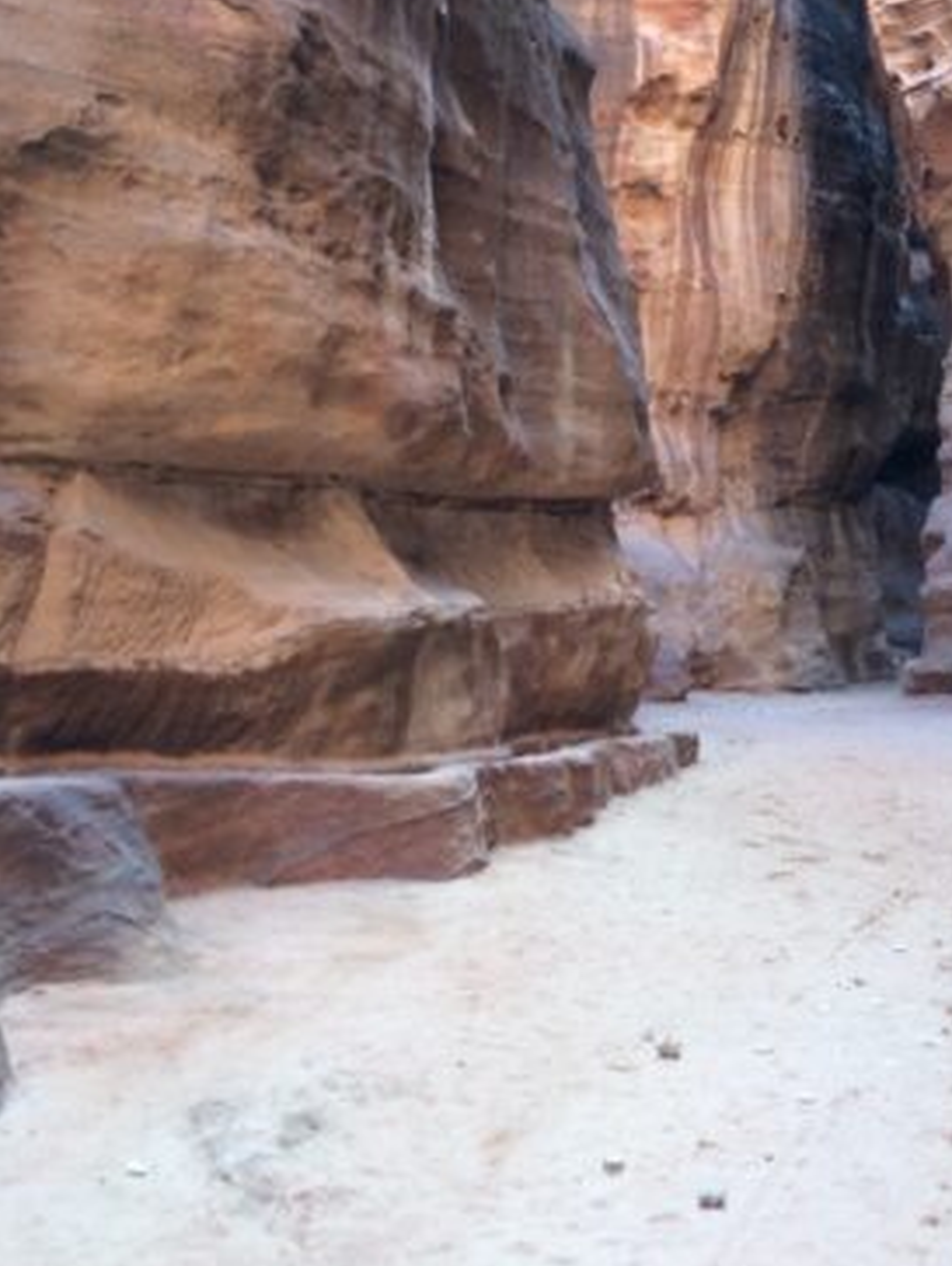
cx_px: 635
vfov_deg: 42.9
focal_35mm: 44
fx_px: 1611
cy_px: 609
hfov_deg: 32.7
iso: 64
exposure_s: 1/120
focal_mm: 4.12
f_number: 2.2
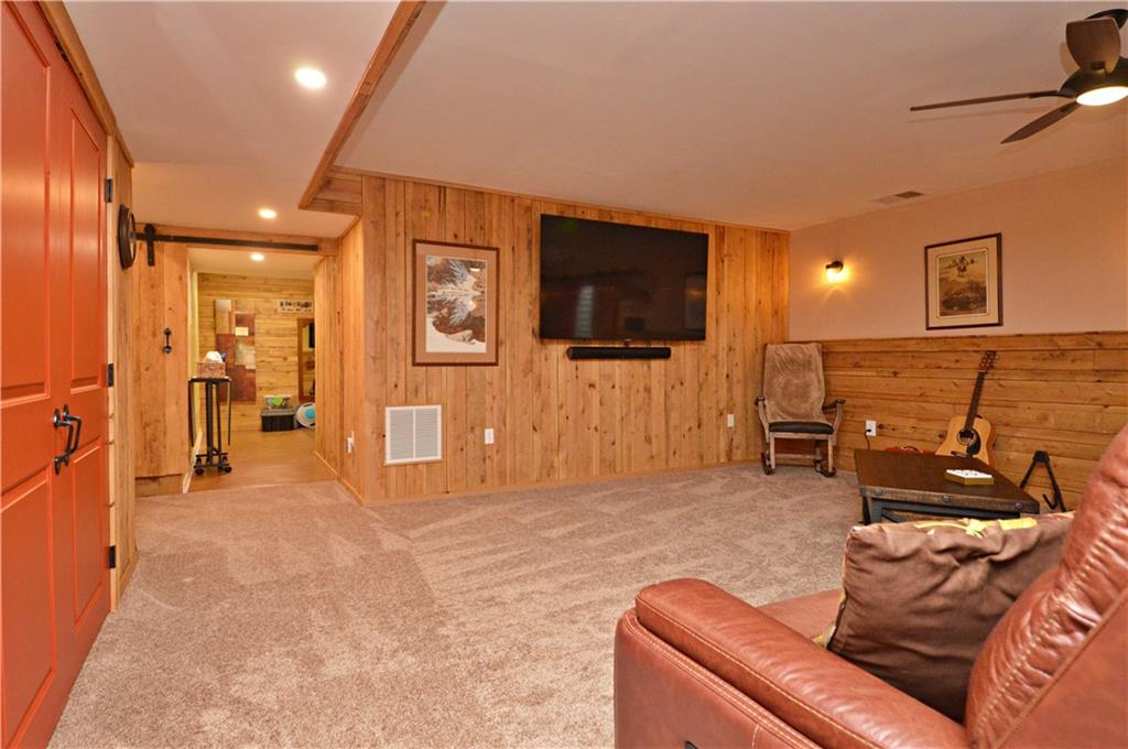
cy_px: 374
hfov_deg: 90.1
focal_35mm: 18
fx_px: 563
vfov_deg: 67.2
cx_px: 564
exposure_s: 1/60
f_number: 4.5
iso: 1800
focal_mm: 12
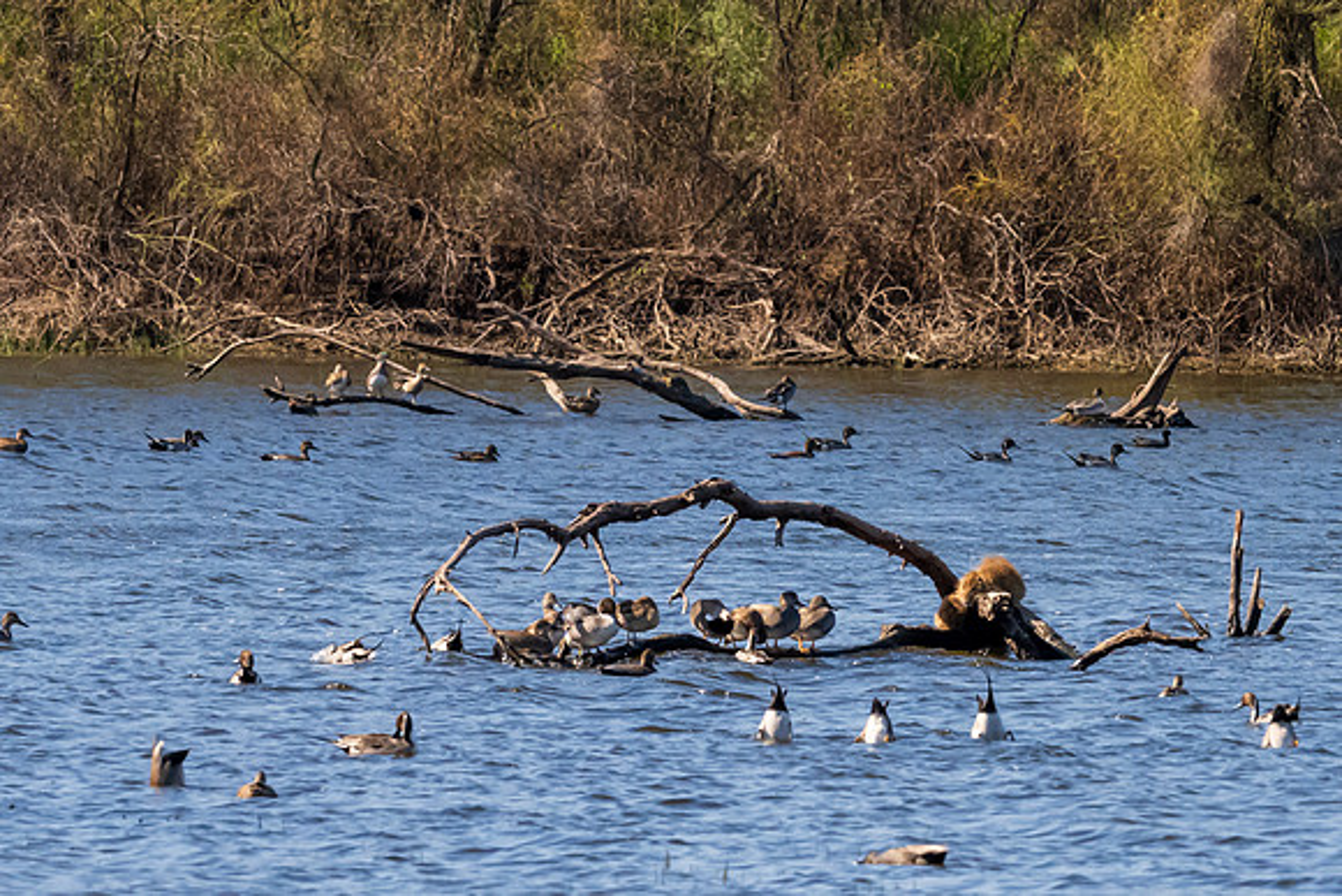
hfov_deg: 2.9
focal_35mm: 722
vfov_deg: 1.9
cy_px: 590
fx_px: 26935
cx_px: 812
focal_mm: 310
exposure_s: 1/2500
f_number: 10
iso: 1800
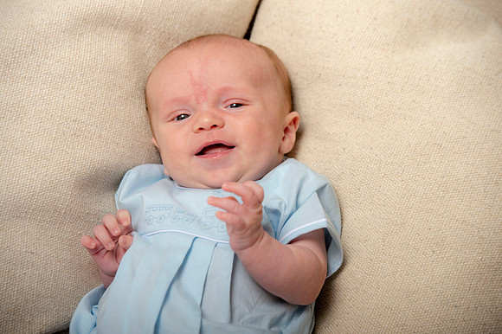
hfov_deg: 12.8
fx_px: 2230
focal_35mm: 160
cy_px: 167
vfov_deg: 8.6
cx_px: 251
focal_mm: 160
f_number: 5.6
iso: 250
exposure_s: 1/200
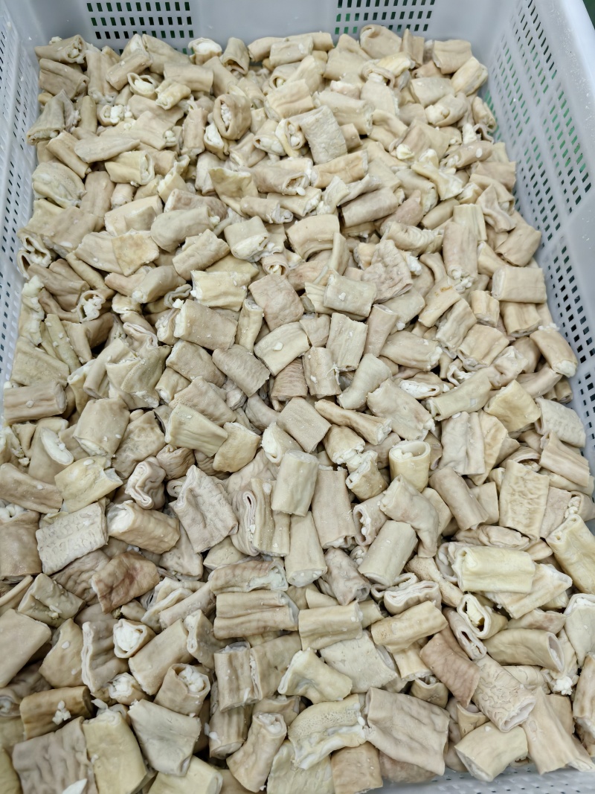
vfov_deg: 73.9
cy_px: 397
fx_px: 527
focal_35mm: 23
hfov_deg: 58.9
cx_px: 298
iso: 2036
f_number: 1.57
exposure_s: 1/500
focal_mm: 5.6
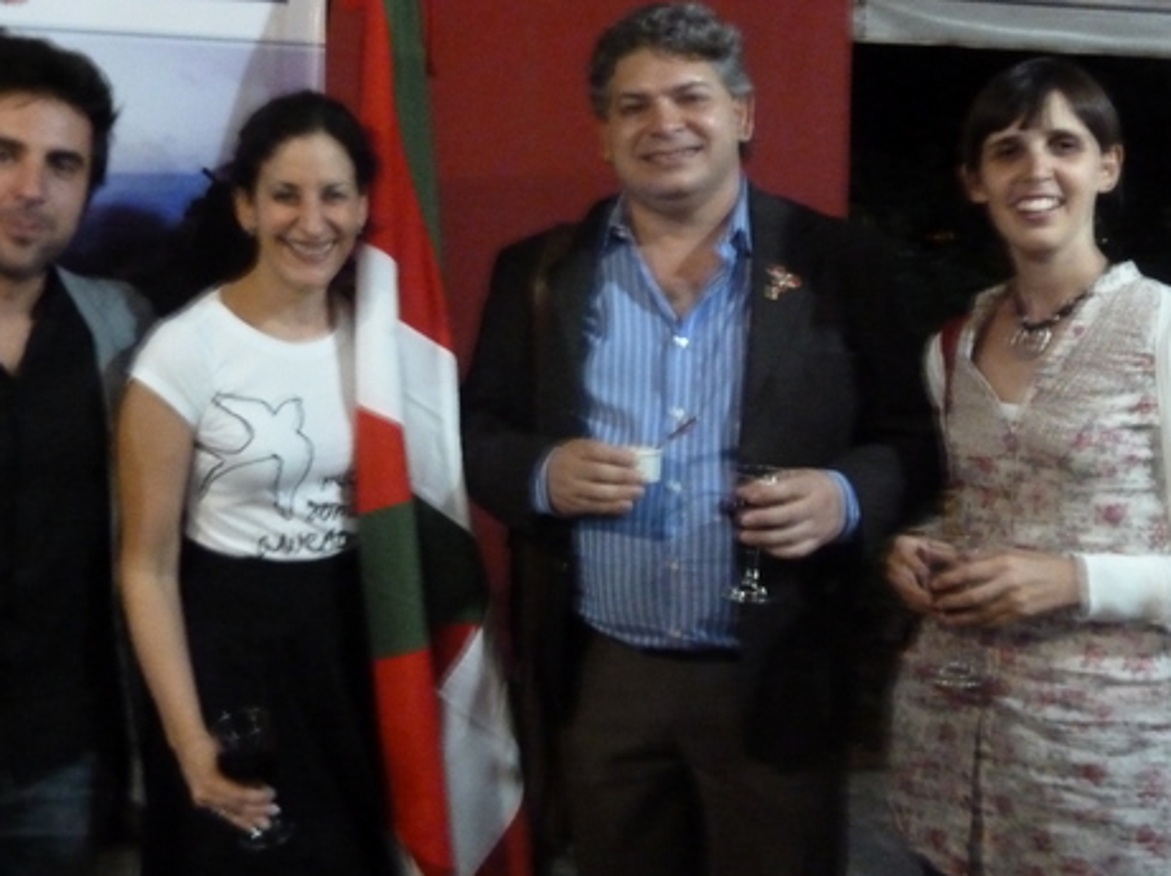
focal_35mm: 38
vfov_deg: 37.7
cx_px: 470
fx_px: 1284
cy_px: 428
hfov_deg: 48.7
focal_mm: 4.1
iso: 800
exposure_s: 1/5
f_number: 3.3
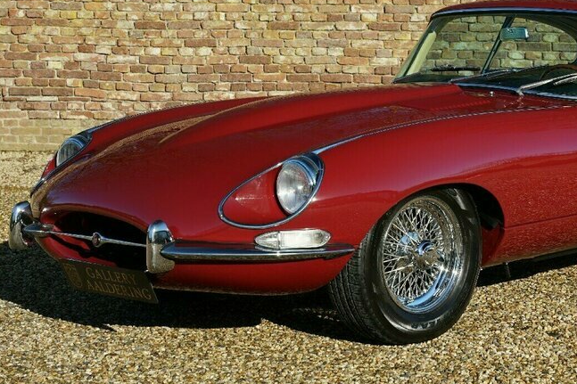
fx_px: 1649
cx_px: 418
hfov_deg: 19.7
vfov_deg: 13.3
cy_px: 101
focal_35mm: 103
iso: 100
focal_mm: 55.5
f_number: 6.3
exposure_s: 1/160
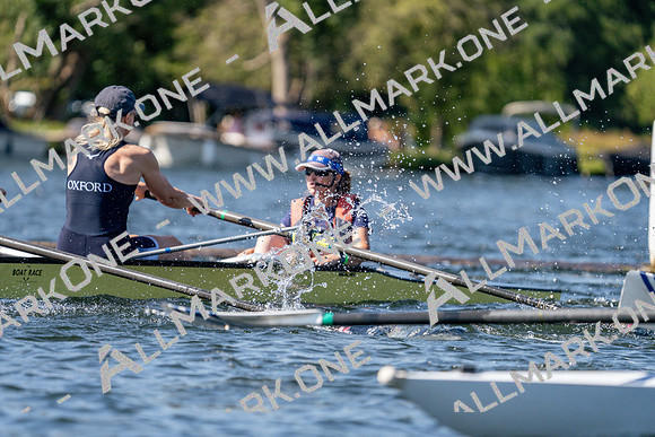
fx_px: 6952
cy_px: 218
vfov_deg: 3.6
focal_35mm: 382
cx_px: 328
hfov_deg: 5.4
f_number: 6.3
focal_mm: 382
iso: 320
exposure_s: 1/1600
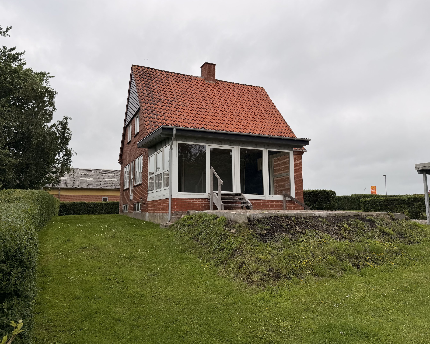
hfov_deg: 65.9
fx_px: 331
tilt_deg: +8.1
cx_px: 199
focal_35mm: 26
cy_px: 168
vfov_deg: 54.9
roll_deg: +0.0
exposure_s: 1/4167
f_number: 1.78
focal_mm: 6.76
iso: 80
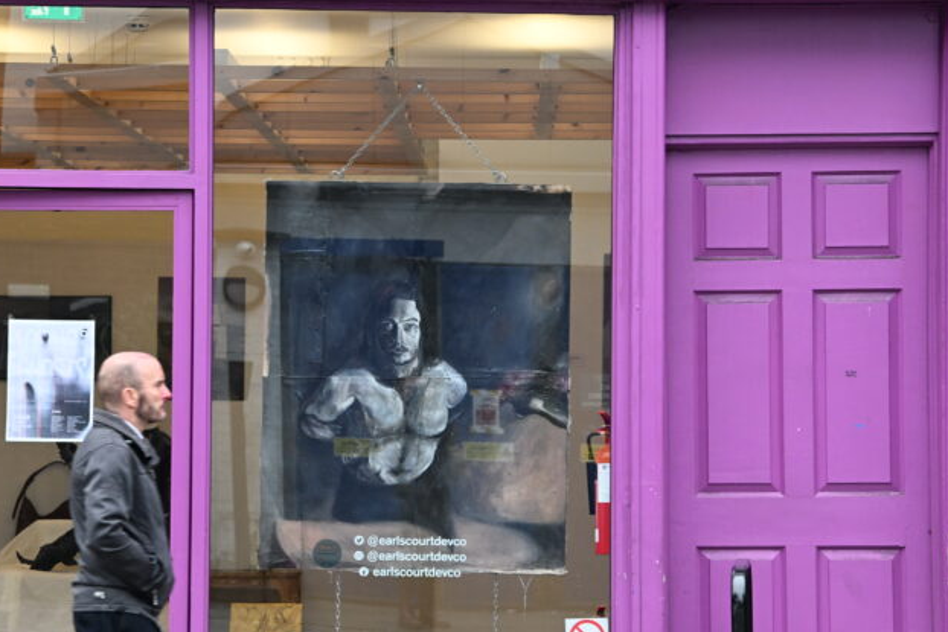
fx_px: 4425
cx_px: 393
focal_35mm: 168
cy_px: 337
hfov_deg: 12.2
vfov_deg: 8.2
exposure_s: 1/125
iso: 1600
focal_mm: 102
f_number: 7.1
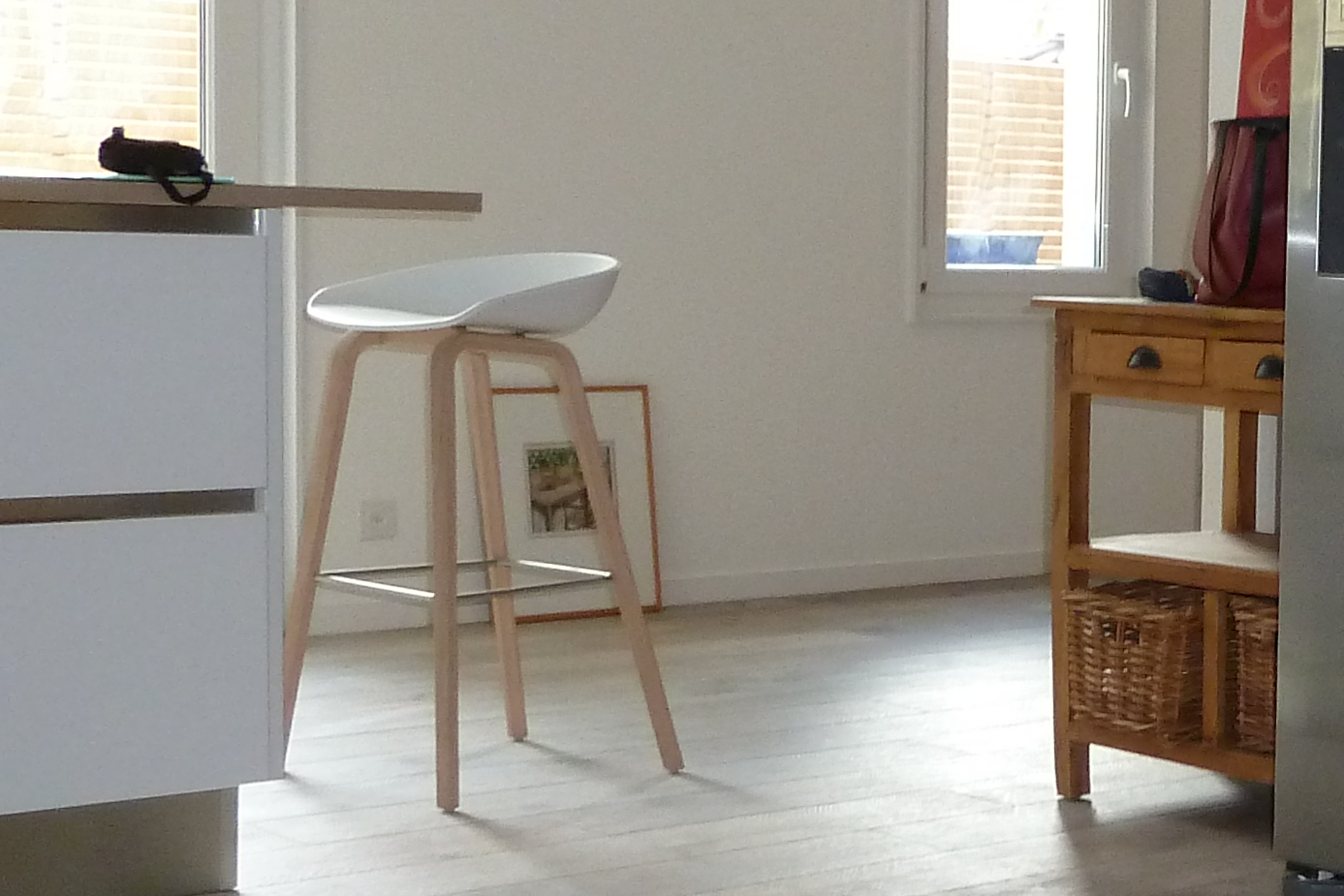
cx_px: 1474
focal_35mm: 75
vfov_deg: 18.2
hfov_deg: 25.1
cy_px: 485
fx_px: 2800
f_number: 3.3
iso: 200
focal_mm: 4.1
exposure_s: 1/30
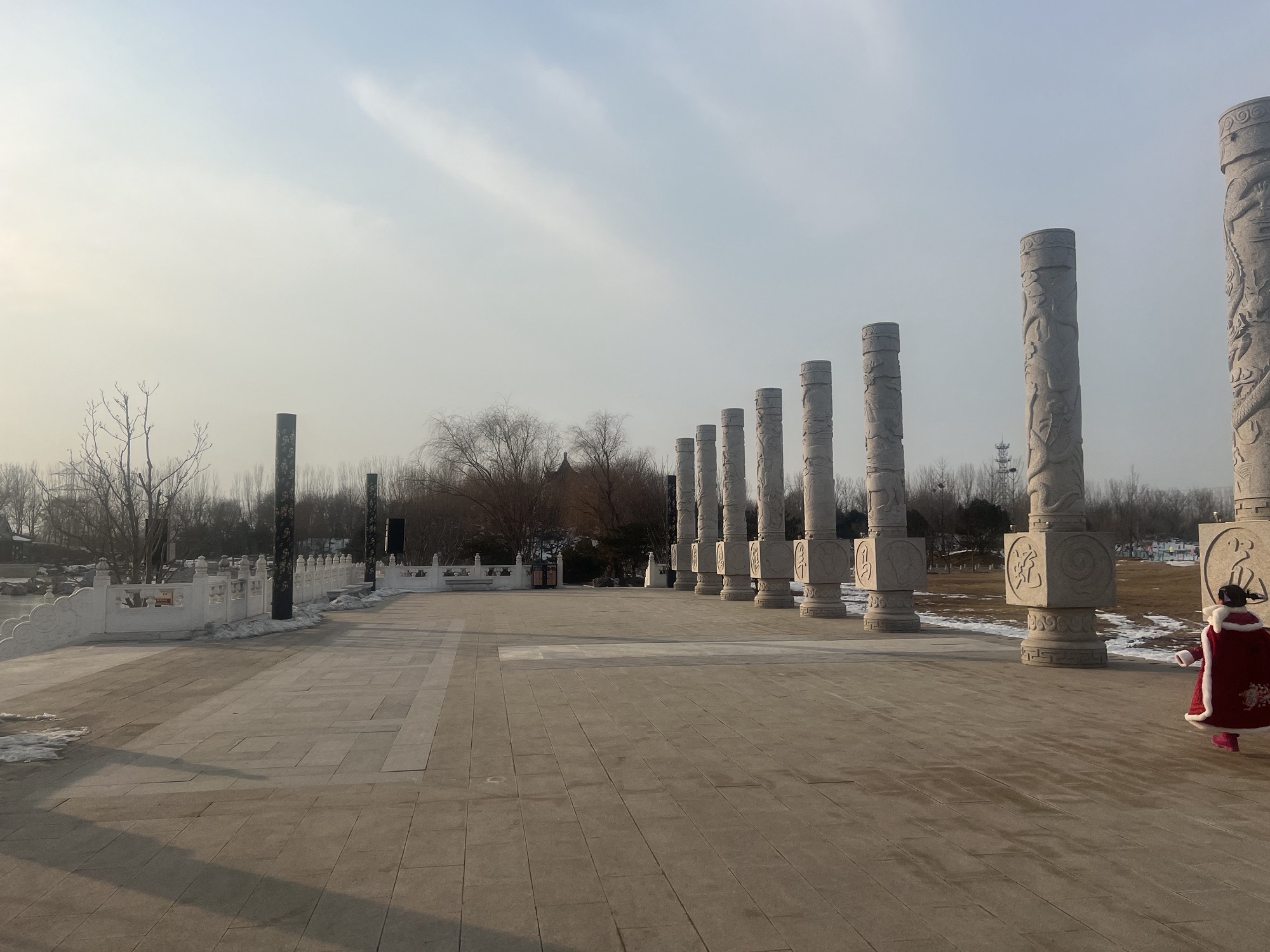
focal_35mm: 26
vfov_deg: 53.1
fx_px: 954
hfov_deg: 67.3
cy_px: 476
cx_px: 635
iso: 50
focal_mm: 5.7
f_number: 1.5
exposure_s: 1/5882
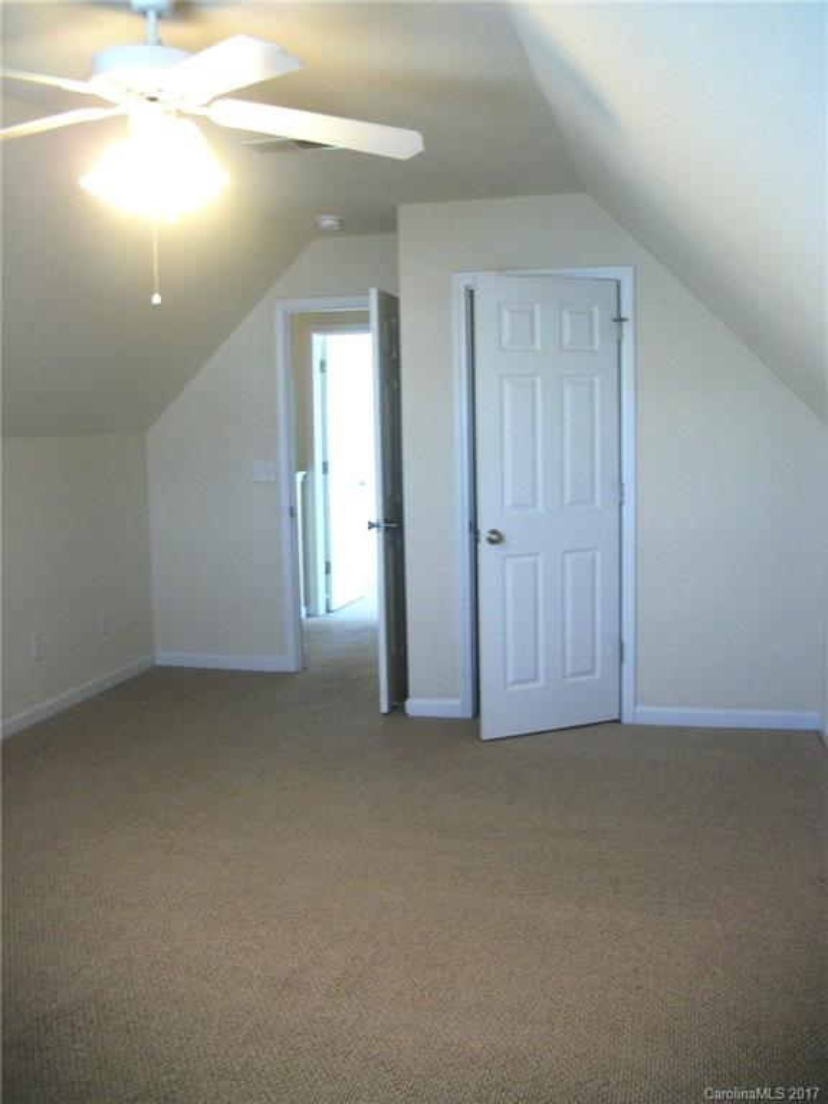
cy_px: 552
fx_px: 1021
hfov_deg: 44.2
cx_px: 414
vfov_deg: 56.8
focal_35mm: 32
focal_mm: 5.7
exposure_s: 1/30
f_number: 2.9
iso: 124
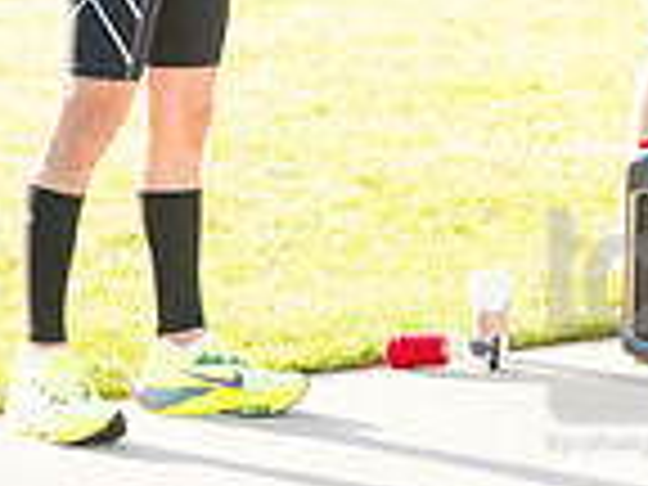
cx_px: 158
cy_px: -158
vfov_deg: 5.3
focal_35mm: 277
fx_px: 5185
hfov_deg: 7.1
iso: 2500
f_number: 5.6
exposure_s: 1/1600
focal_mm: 92
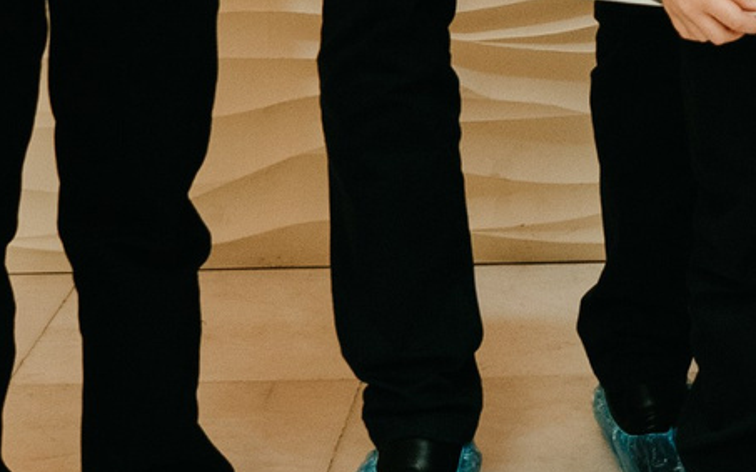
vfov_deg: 8.2
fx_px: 3090
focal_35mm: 150
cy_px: -578
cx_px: 966
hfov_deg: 13.5
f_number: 4
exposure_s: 1/160
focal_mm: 24
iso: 640
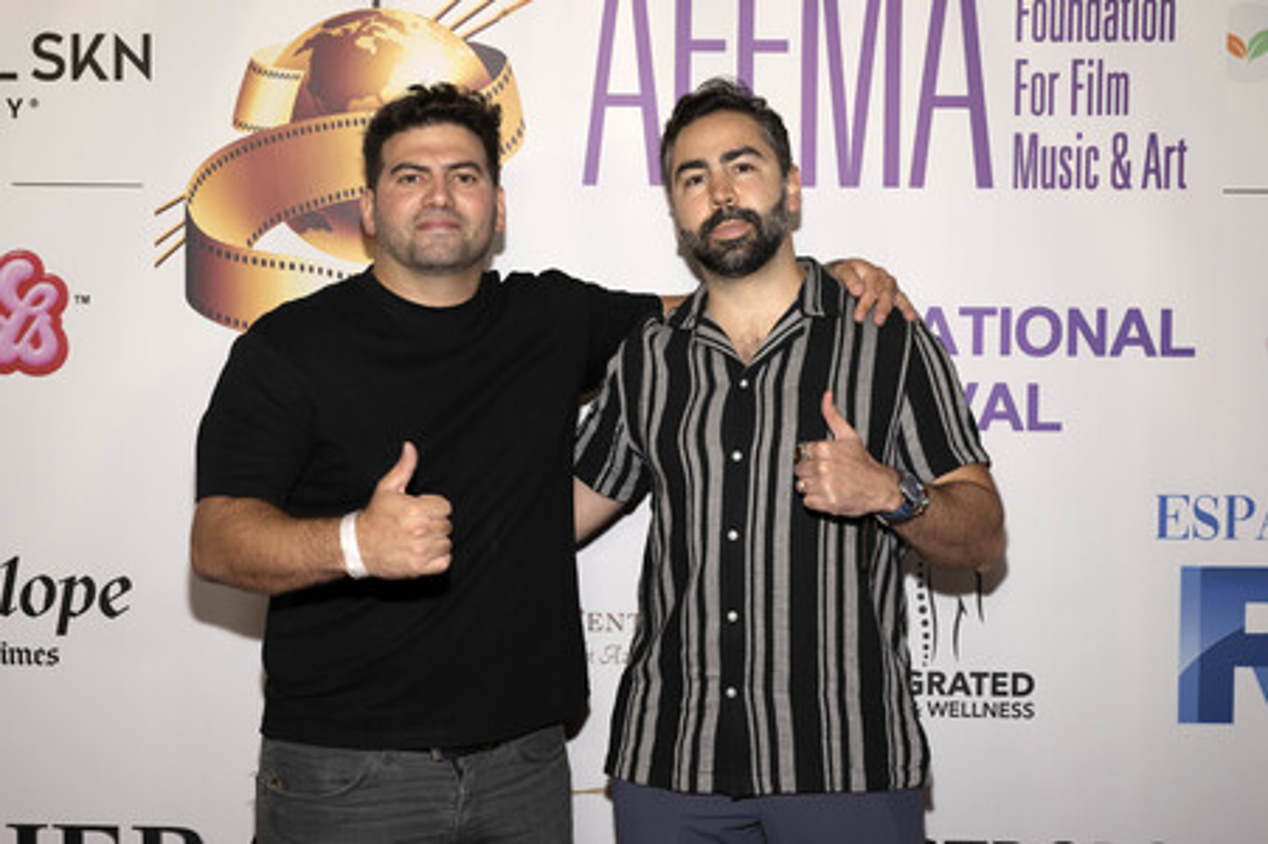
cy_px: 422
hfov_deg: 42.8
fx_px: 1619
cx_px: 634
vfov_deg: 29.2
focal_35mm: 46
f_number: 6.3
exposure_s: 1/200
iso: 800
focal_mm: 46
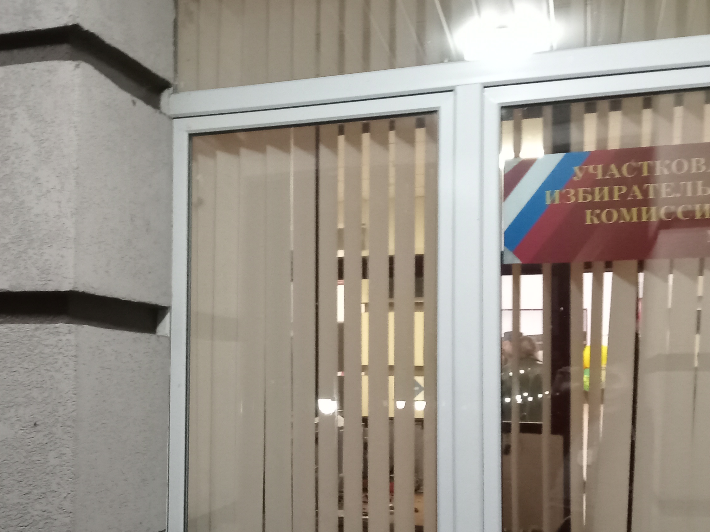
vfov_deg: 27.9
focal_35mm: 52
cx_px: 187
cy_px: 335
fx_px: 1067
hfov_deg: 36.1
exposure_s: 1/25
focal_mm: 3.37
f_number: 2.2
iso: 1336
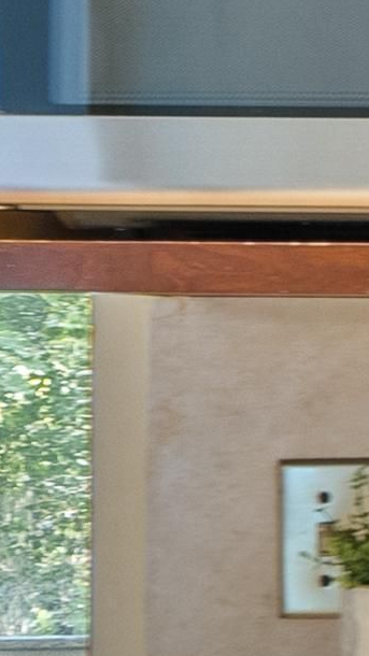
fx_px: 3880
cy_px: 324
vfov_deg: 9.7
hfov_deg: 4.5
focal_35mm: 223
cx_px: 1942
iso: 320
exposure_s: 2.5
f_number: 8
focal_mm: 22
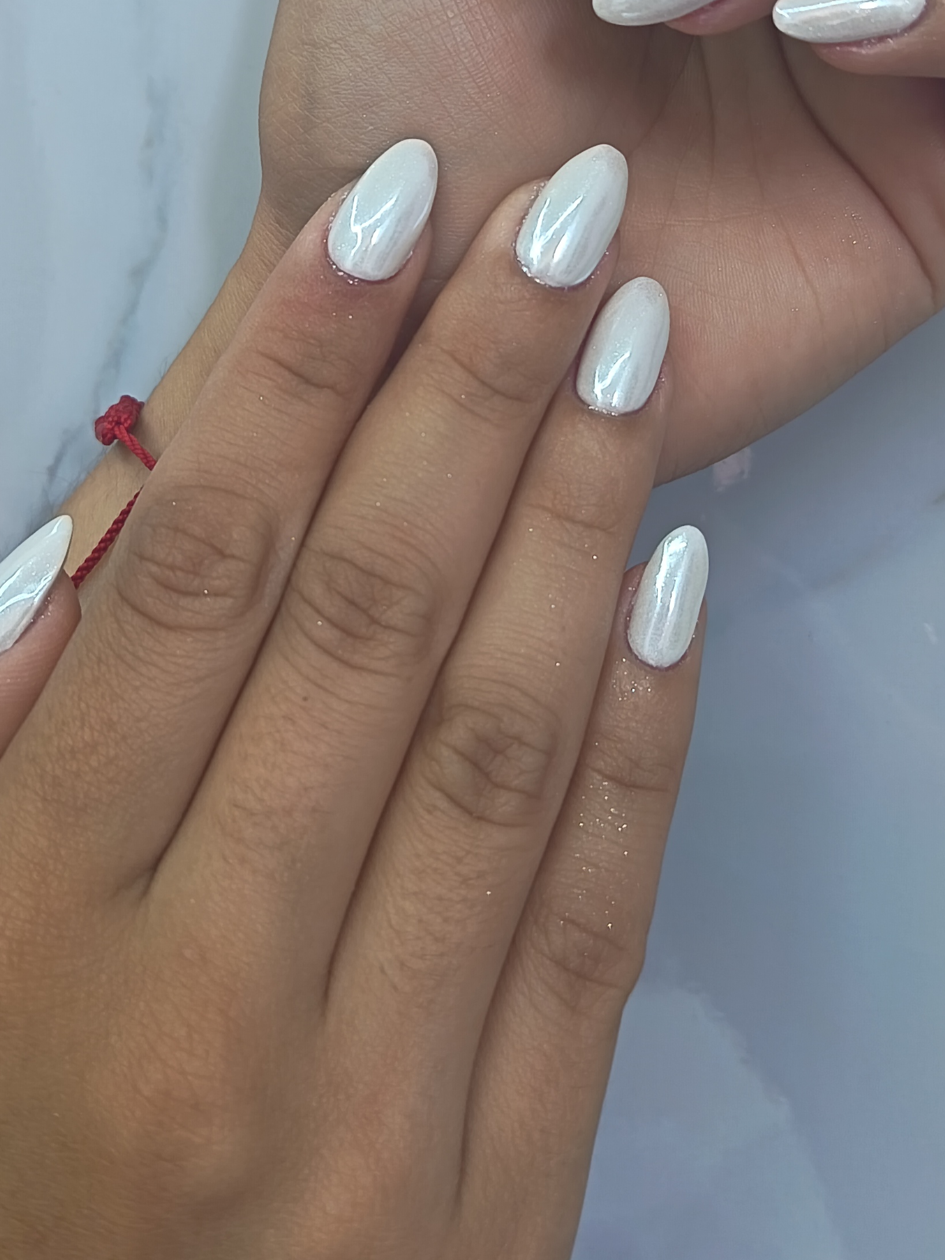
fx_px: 1602
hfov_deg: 32.9
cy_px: 331
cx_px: 441
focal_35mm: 44
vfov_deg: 41.8
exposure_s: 1/60
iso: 441
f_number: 1.75
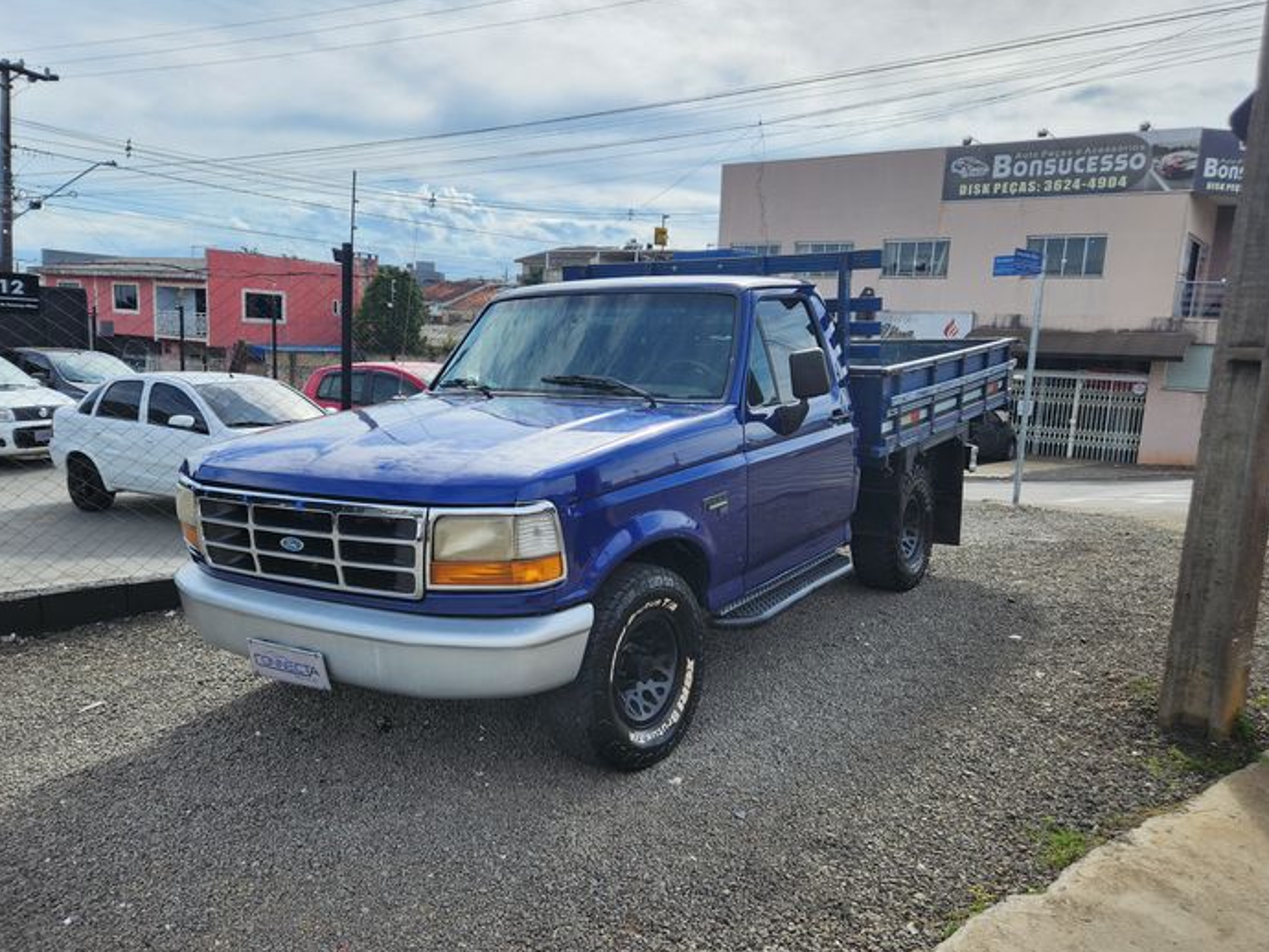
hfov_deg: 65.3
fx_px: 990
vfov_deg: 51.4
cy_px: 493
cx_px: 623
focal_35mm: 27
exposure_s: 1/1957
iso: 20
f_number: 1.8
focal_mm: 5.4
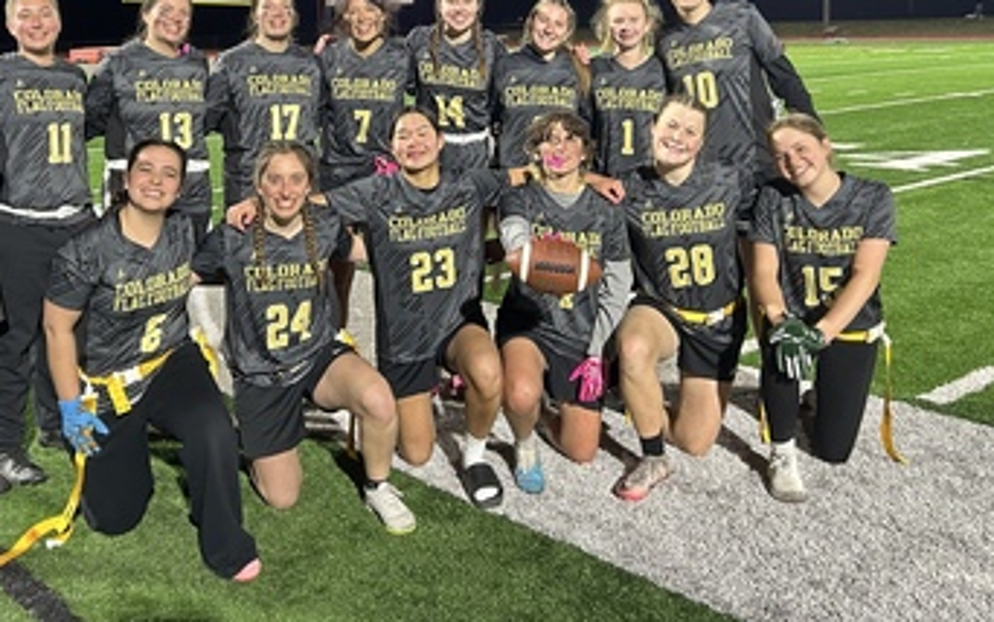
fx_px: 1165
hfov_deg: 46.0
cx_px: 400
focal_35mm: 43
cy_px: 110
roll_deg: +1.6
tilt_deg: -2.2
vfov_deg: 29.1
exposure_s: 1/60
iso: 200
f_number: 1.5
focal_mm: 5.7
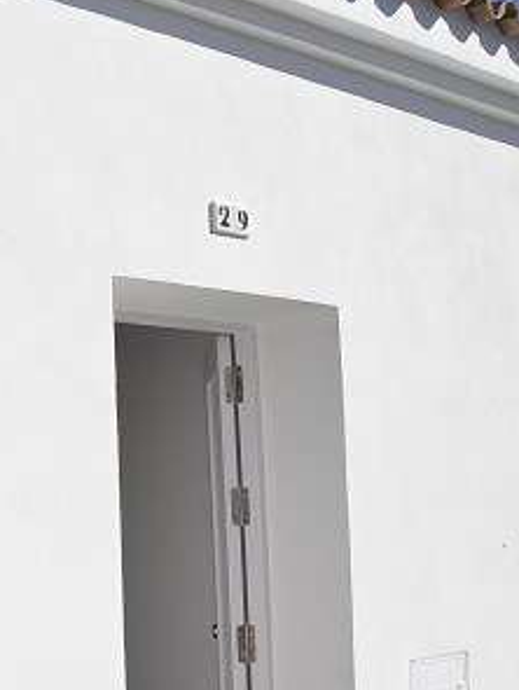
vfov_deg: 33.5
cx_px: -28
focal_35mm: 57
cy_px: 451
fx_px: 1137
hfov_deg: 24.3
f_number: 9.5
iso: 100
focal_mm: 18
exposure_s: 1/350
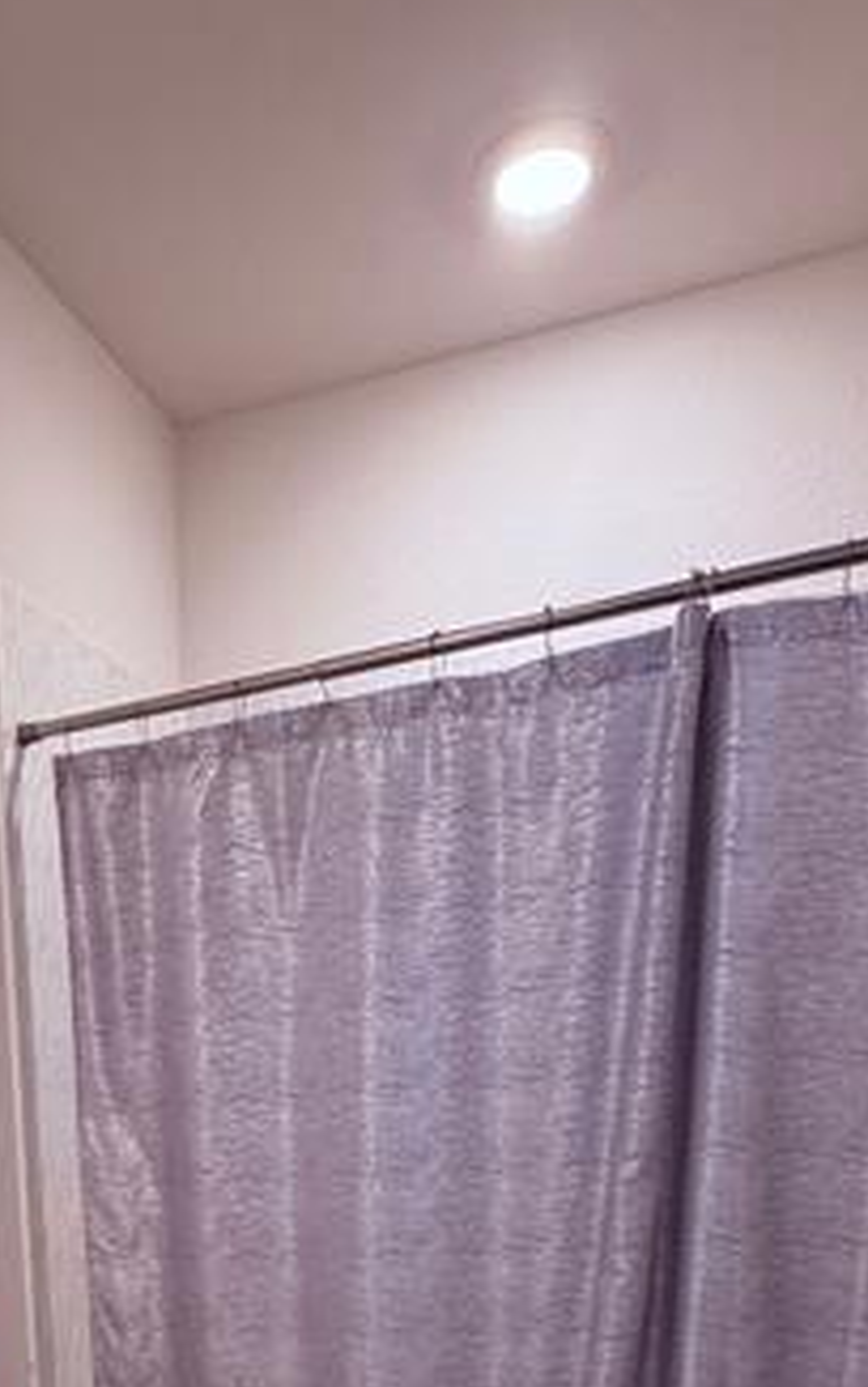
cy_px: 1498
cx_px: 162
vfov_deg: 43.8
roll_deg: +1.4
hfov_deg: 35.1
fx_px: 1324
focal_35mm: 35
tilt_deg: -15.8
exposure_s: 1/60
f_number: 2.2
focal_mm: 2.22
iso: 200
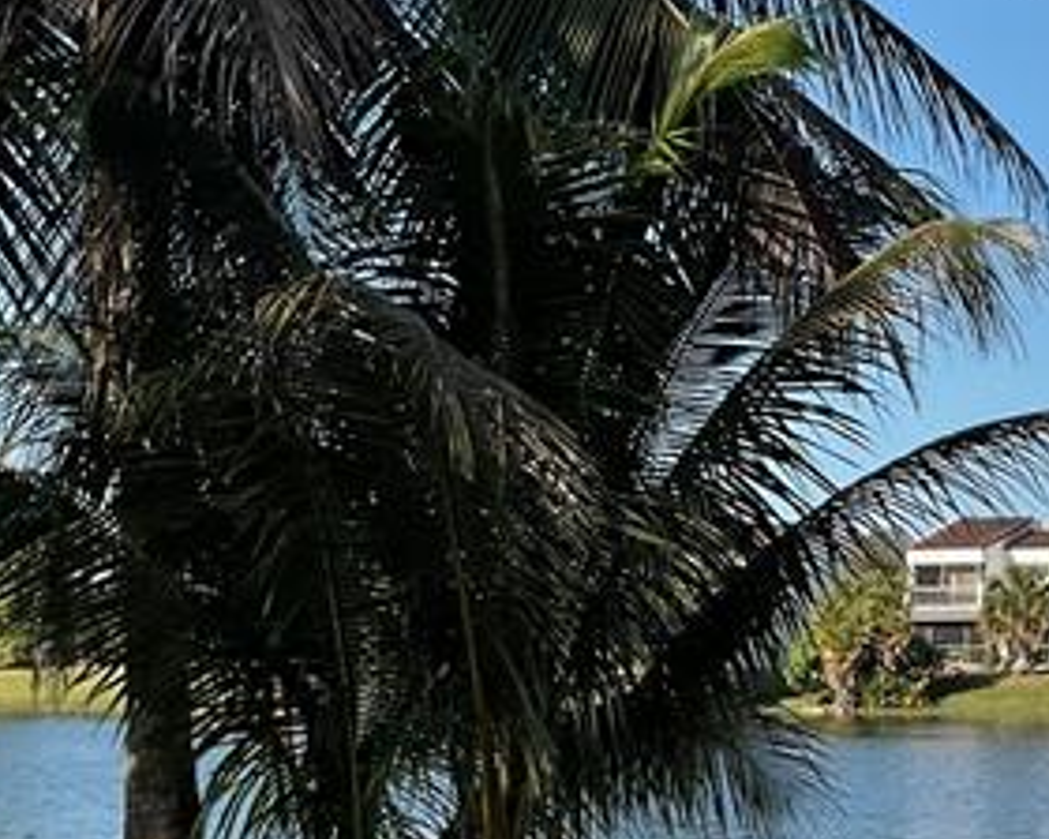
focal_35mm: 81
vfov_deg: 18.4
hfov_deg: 21.8
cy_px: 854
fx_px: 2515
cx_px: 1270
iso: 16
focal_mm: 3
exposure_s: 1/1412
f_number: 1.8
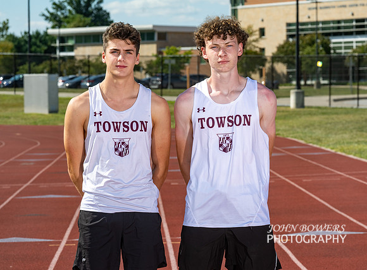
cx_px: 231
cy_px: 114
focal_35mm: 145
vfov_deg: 10.1
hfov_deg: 13.7
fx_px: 1528
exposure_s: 1/320
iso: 125
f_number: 9
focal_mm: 115
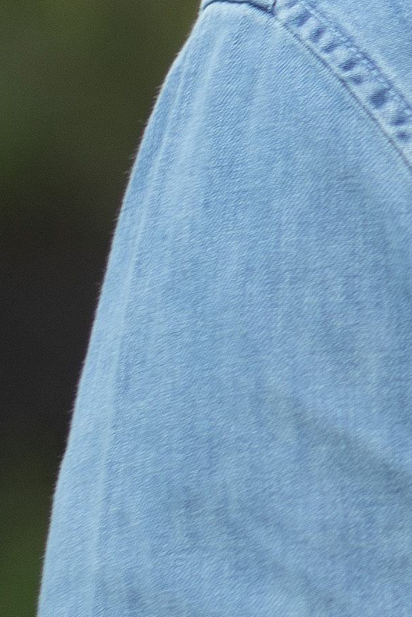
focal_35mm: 338
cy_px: 19
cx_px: 1287
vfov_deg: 6.1
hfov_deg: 3.9
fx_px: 5797
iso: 64
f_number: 1.8
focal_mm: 50
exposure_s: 1/250
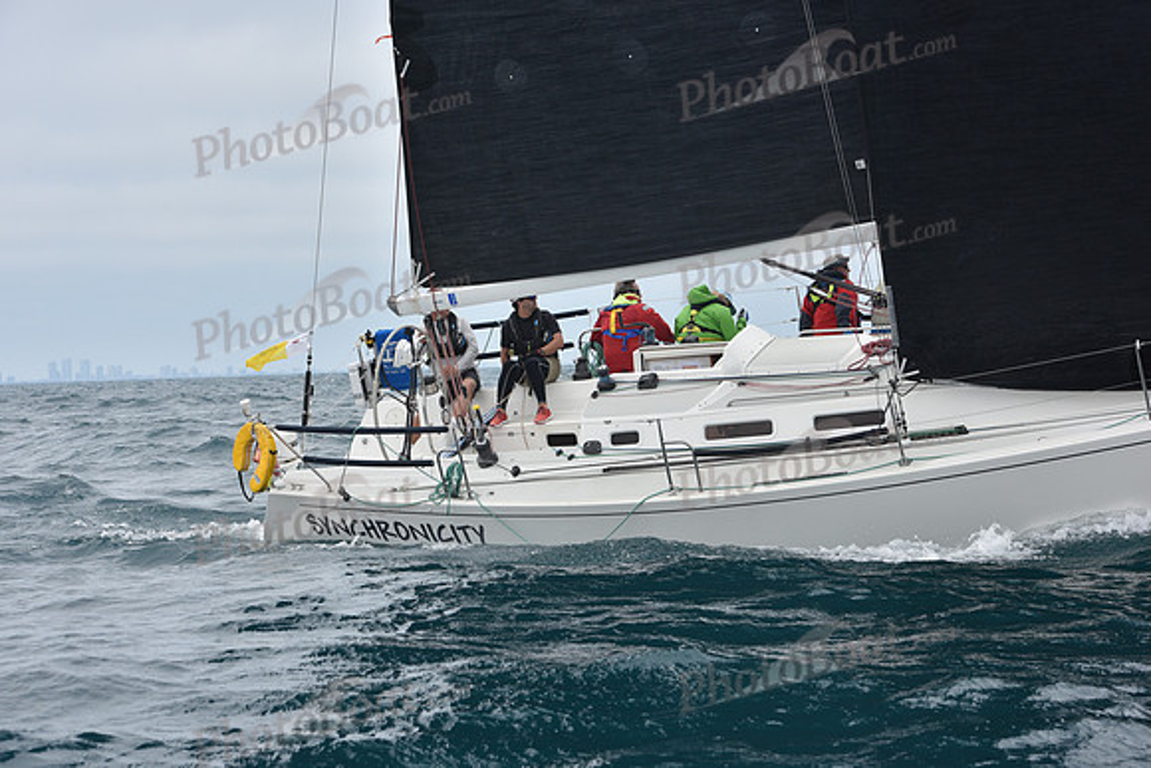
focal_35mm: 92
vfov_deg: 14.9
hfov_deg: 22.1
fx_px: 2942
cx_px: 576
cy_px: 384
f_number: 8
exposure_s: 1/800
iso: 250
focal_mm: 92
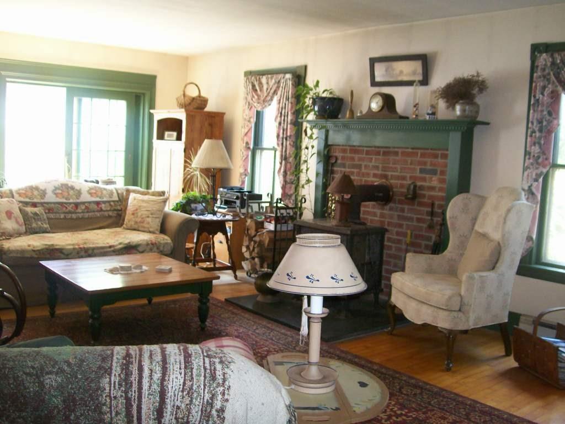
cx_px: 282
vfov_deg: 39.7
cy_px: 212
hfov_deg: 51.4
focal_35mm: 36
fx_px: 588
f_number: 2.7
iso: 140
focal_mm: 6
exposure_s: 1/16
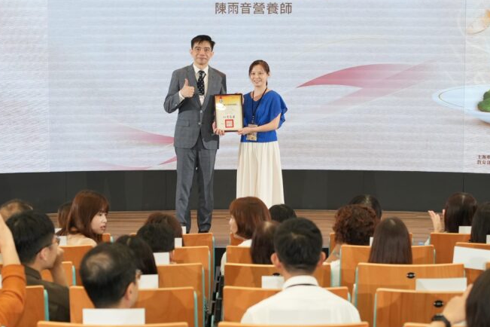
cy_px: 153
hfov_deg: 17.3
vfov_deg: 11.6
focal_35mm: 118
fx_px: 1606
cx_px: 244
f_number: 4
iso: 800
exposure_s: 1/250
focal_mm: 50
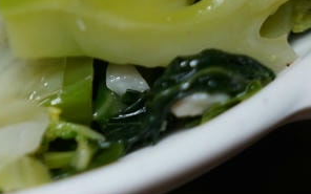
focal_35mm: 273
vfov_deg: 4.8
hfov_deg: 7.5
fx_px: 2314
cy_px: -86
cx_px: -202
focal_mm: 66
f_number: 4
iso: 125
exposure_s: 1/80
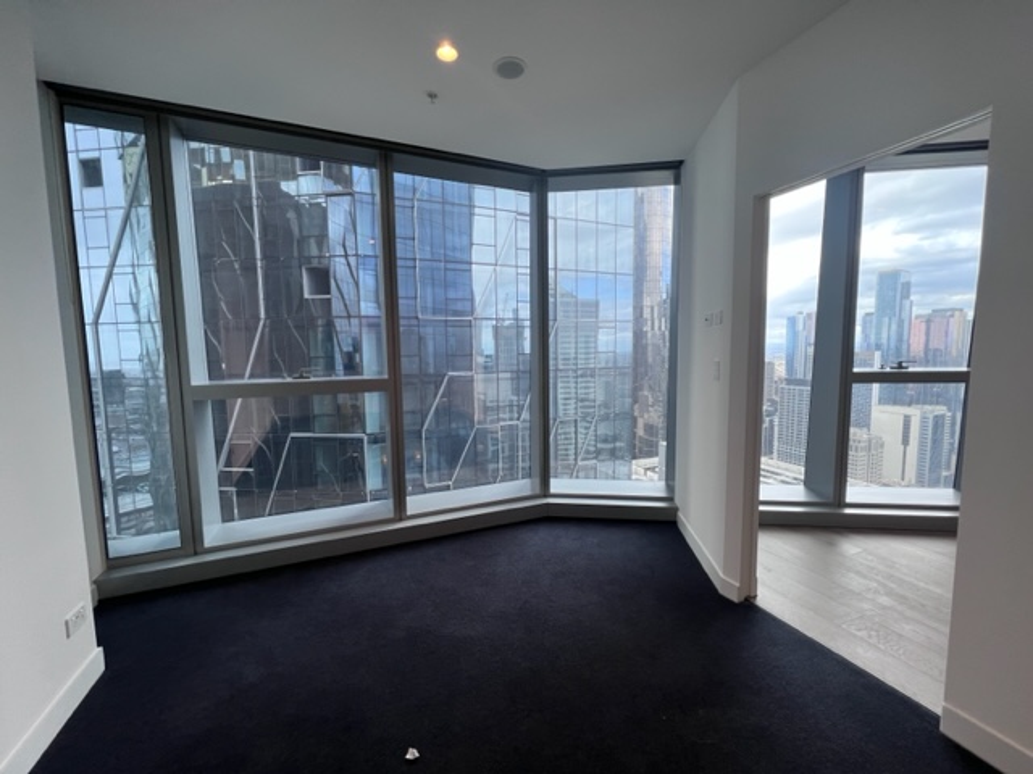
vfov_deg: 89.9
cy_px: 387
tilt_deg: -4.2
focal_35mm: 13
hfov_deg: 106.2
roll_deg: +0.4
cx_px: 516
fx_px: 388
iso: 50
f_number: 1.8
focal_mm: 1.57
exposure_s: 1/100
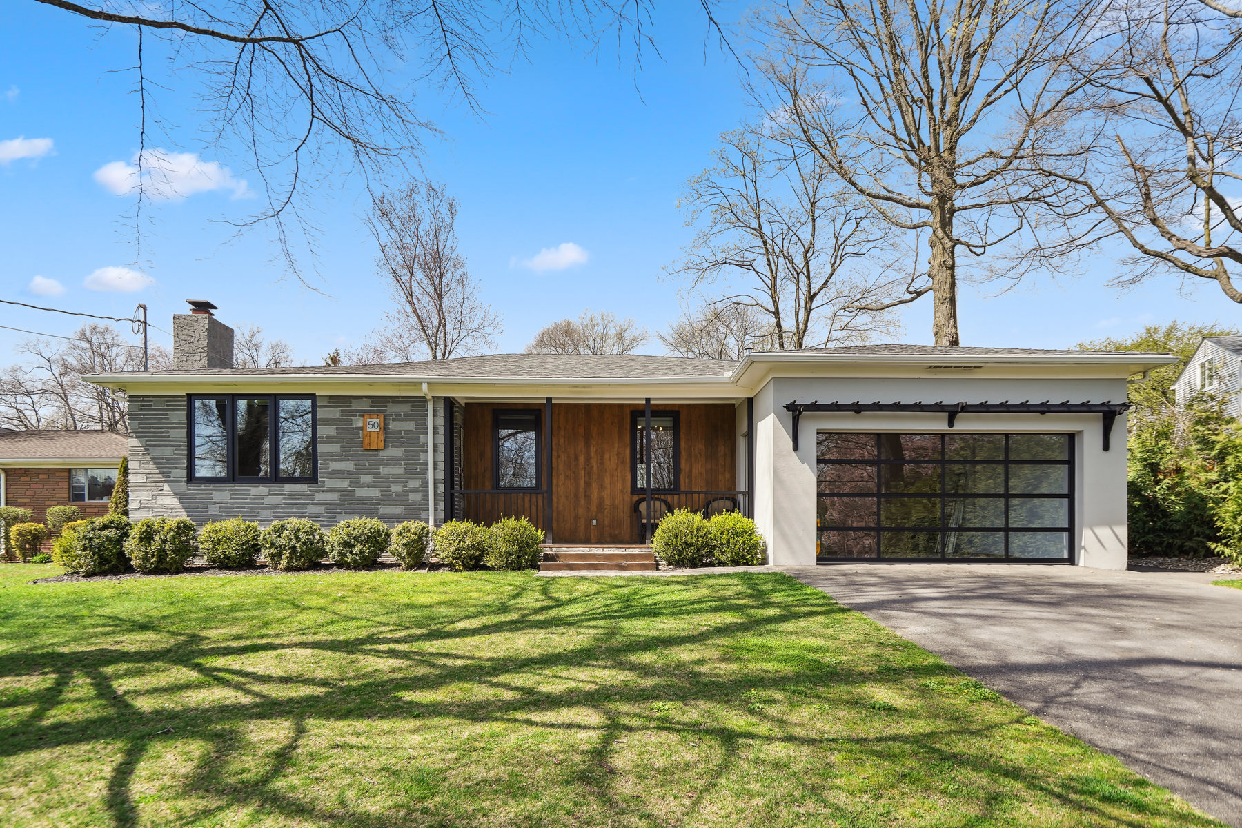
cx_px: 621
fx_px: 724
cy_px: 414
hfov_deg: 81.2
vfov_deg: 59.5
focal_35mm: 21
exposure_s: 1/640
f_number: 4
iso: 125
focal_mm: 21
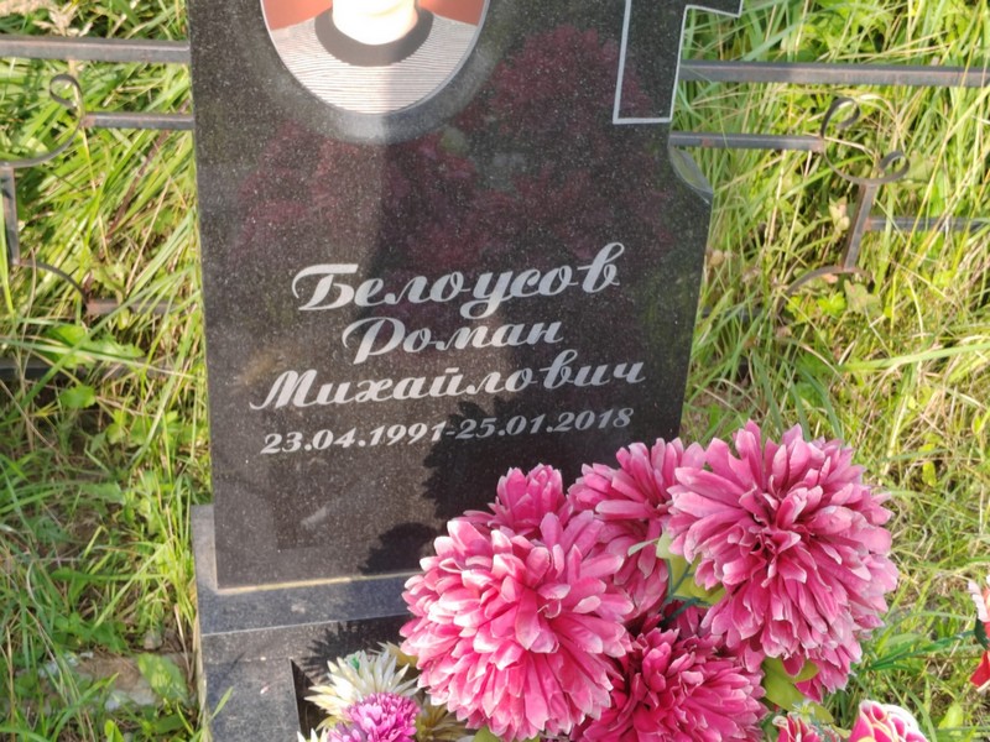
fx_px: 1716
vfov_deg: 24.4
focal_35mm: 60
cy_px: 371
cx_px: 495
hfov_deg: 32.2
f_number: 1.9
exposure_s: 1/230
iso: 100
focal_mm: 5.52
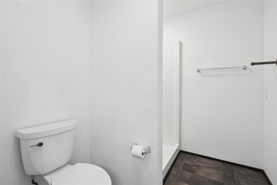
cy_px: 92
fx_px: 123
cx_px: 138
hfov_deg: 96.7
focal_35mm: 16
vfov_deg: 73.7
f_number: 9
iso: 800
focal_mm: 16
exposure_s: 1/40
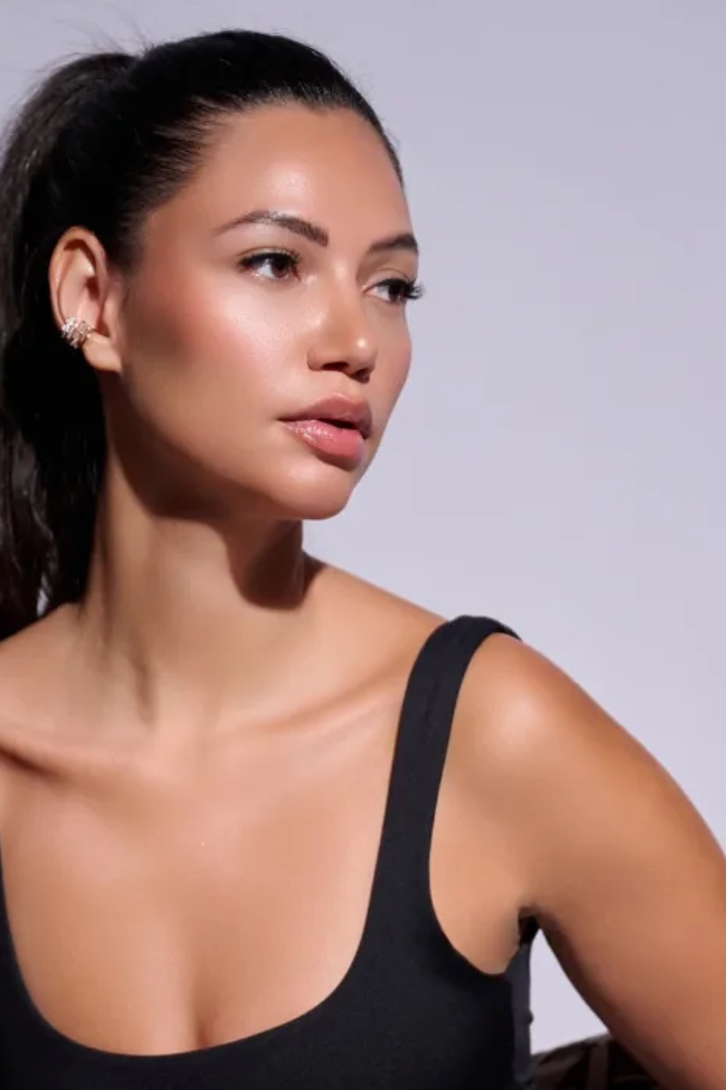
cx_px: 312
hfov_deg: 9.0
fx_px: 4632
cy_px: 1098
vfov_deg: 13.2
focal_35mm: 153
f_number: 3.2
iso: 640
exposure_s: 1/2500
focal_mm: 70
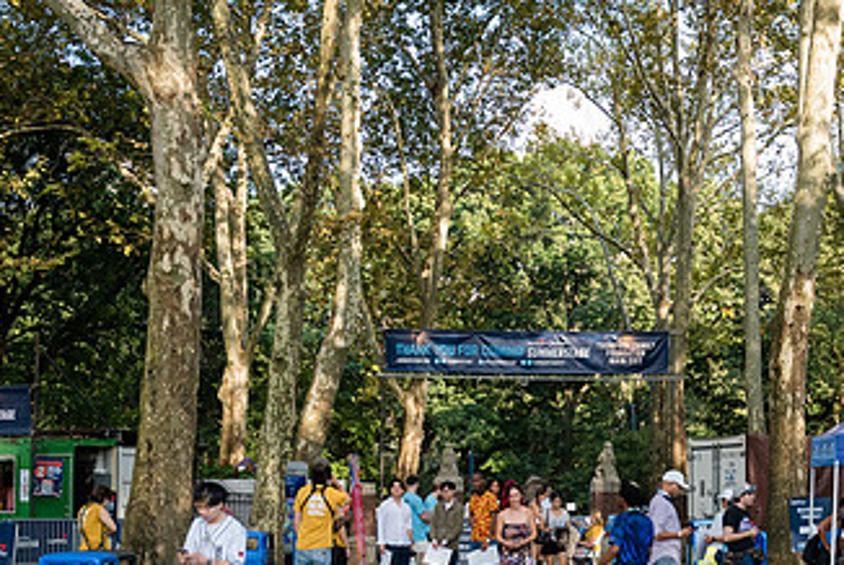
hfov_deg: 31.7
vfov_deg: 21.4
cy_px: 450
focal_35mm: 63
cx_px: 539
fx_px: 1478
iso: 1000
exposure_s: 1/1000
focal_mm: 32
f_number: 4
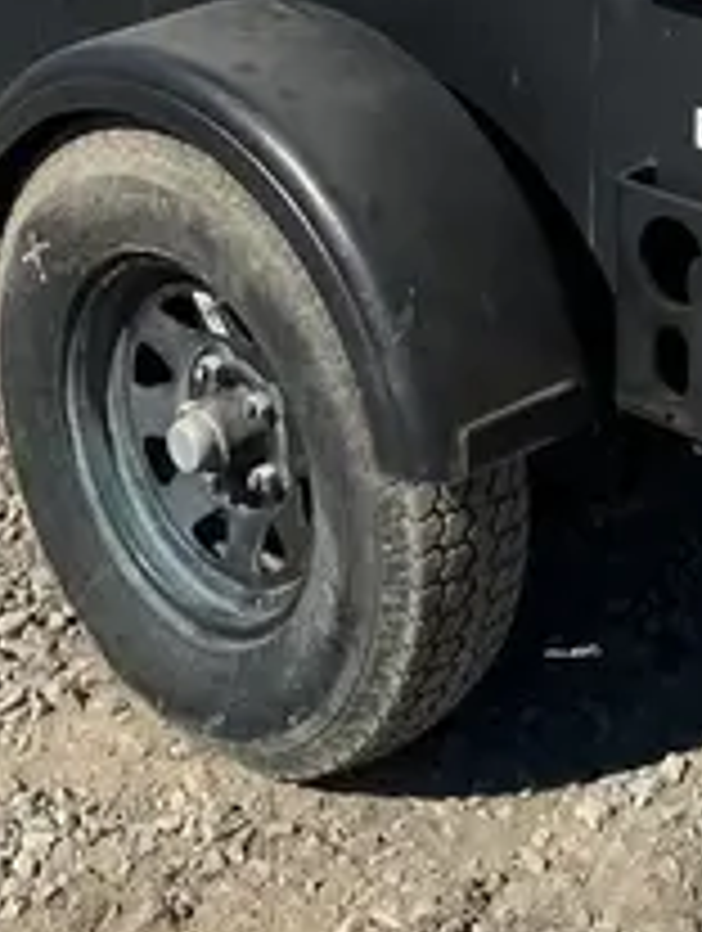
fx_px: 2669
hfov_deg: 14.7
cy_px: -182
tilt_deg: -12.1
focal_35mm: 99
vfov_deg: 18.7
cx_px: 711
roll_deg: -2.6
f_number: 1.8
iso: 32
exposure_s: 1/4049
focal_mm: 3.99
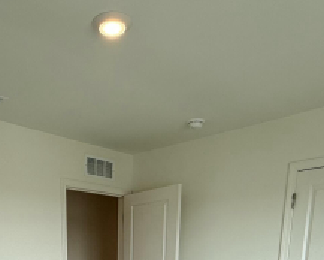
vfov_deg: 27.9
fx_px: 403
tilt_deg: -12.7
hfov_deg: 43.2
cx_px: 107
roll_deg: -0.3
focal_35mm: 42
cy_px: 359
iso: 50
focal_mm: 2.22
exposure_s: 1/167
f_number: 2.2
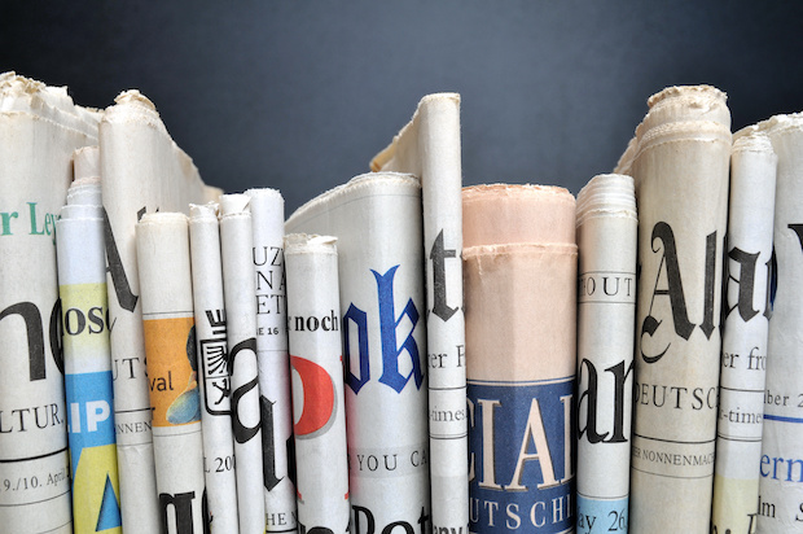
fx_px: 1270
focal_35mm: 57
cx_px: 402
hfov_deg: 35.1
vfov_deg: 23.7
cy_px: 267
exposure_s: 1/6
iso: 100
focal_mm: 38
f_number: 10
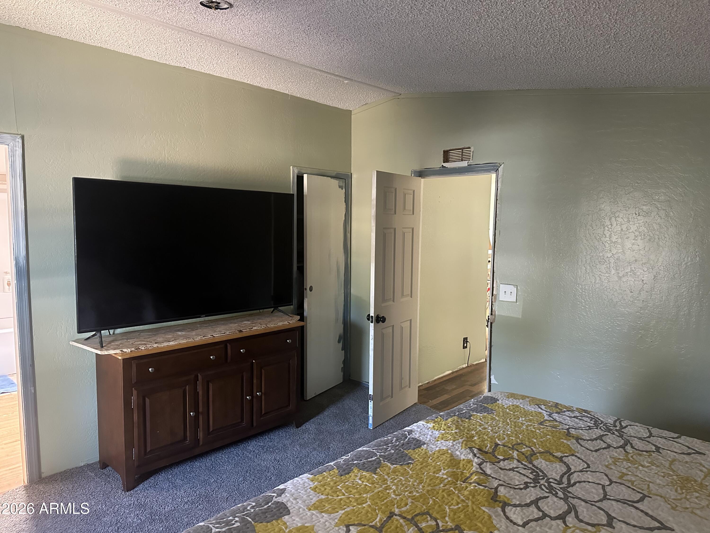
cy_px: 266
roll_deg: -0.6
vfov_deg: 56.8
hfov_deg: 71.6
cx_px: 355
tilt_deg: -5.7
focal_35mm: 24
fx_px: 492
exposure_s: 1/60
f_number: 1.78
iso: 800
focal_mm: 6.86
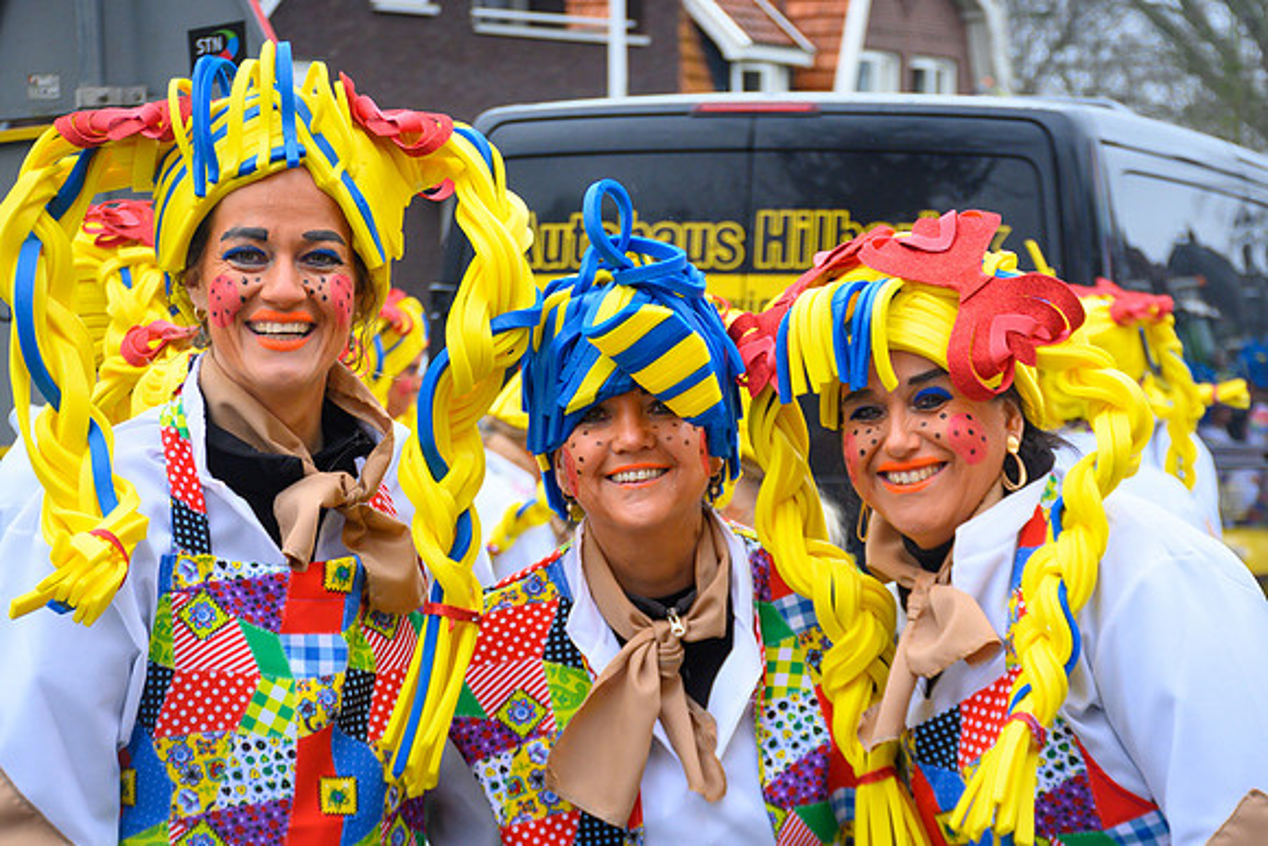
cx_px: 708
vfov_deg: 11.8
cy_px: 483
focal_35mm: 116
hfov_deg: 17.7
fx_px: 4076
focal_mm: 66
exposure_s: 1/640
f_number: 6.3
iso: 400
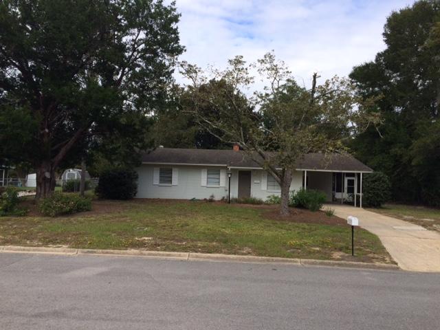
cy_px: 165
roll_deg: +0.0
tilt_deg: +3.8
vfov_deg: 48.2
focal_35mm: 29
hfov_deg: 61.7
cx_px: 220
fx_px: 369
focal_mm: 4.15
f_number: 2.2
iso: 32
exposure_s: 1/1520
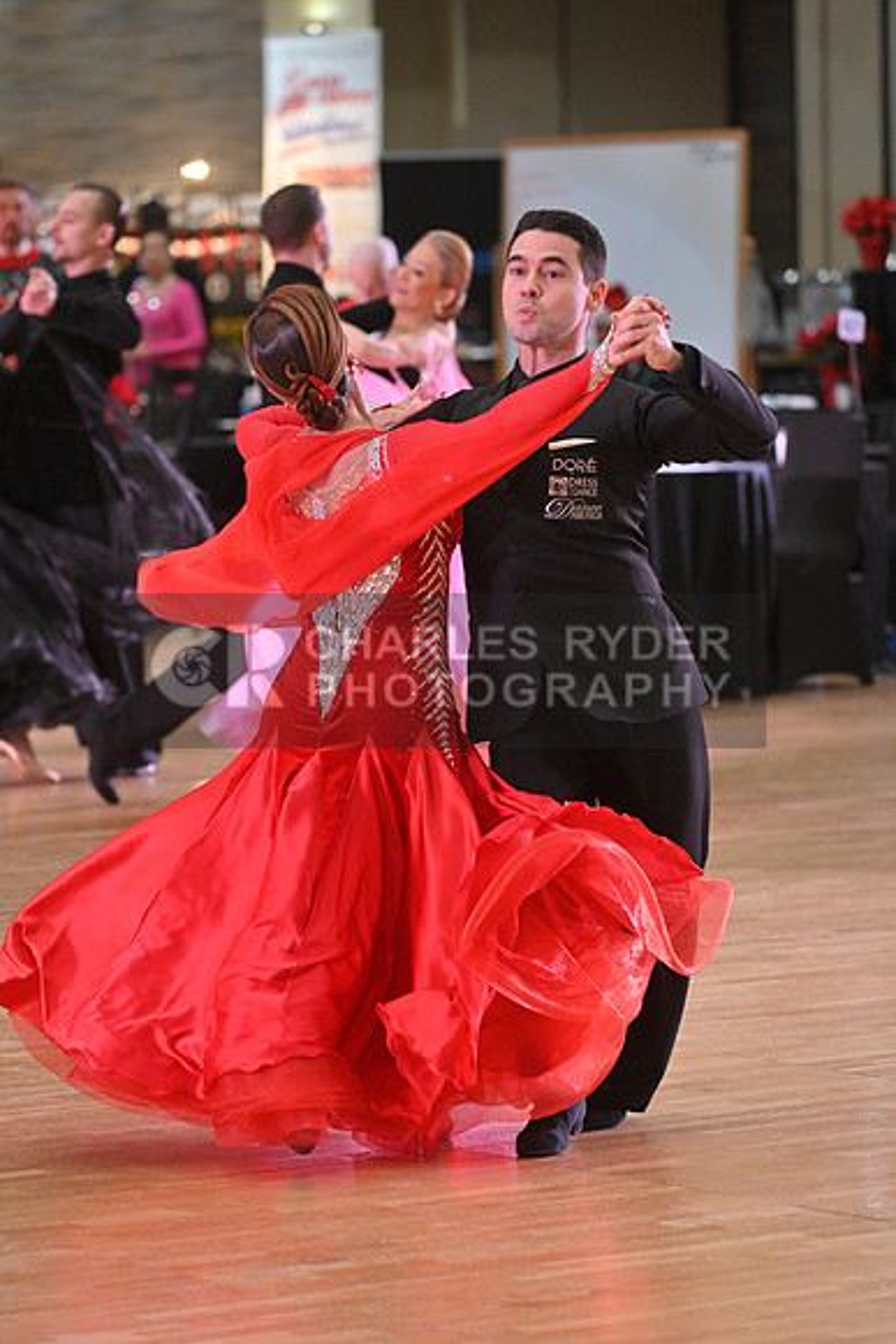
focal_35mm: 175
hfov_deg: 7.9
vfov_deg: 11.7
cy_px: 672
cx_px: 448
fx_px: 6529
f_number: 5
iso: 3200
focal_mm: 175
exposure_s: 1/400
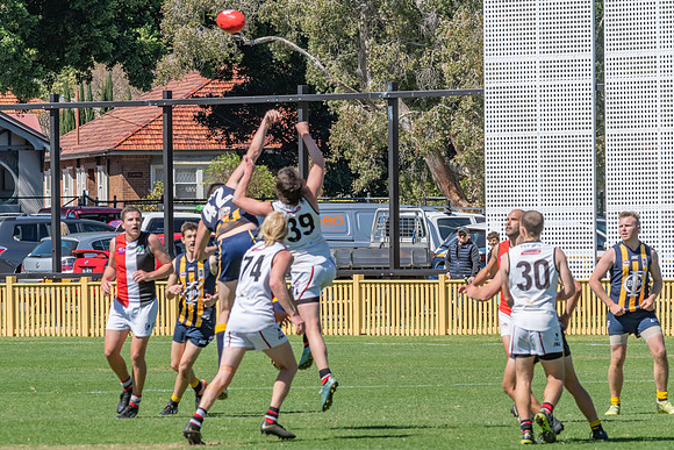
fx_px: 6179
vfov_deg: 4.2
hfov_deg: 6.2
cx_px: 337
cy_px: 225
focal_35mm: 330
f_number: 11
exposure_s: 1/1600
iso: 800
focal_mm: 220
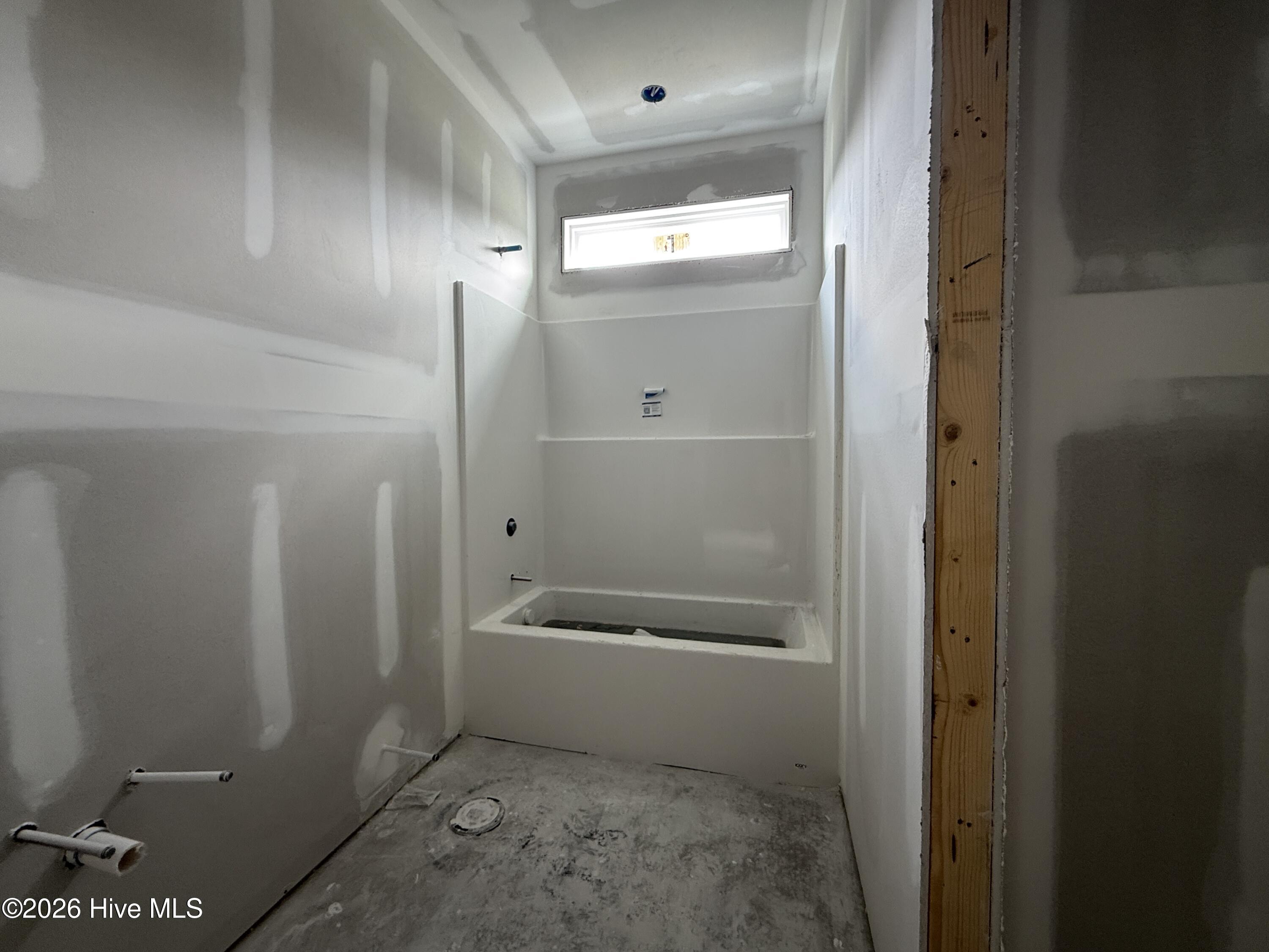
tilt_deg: -1.0
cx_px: 634
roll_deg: +0.8
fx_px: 513
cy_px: 476
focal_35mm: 14
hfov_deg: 102.1
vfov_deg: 85.7
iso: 125
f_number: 2.2
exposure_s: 1/30
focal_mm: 2.22
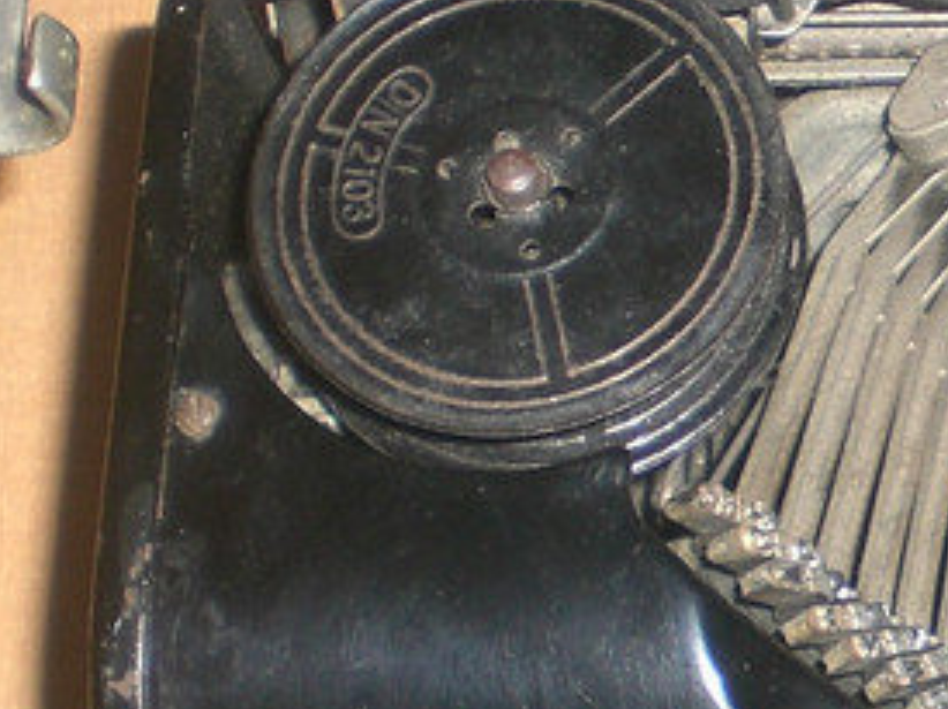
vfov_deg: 10.0
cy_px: 567
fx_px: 4050
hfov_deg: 12.7
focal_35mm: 148
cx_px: 1365
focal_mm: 6.3
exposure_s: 1/60
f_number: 3.1
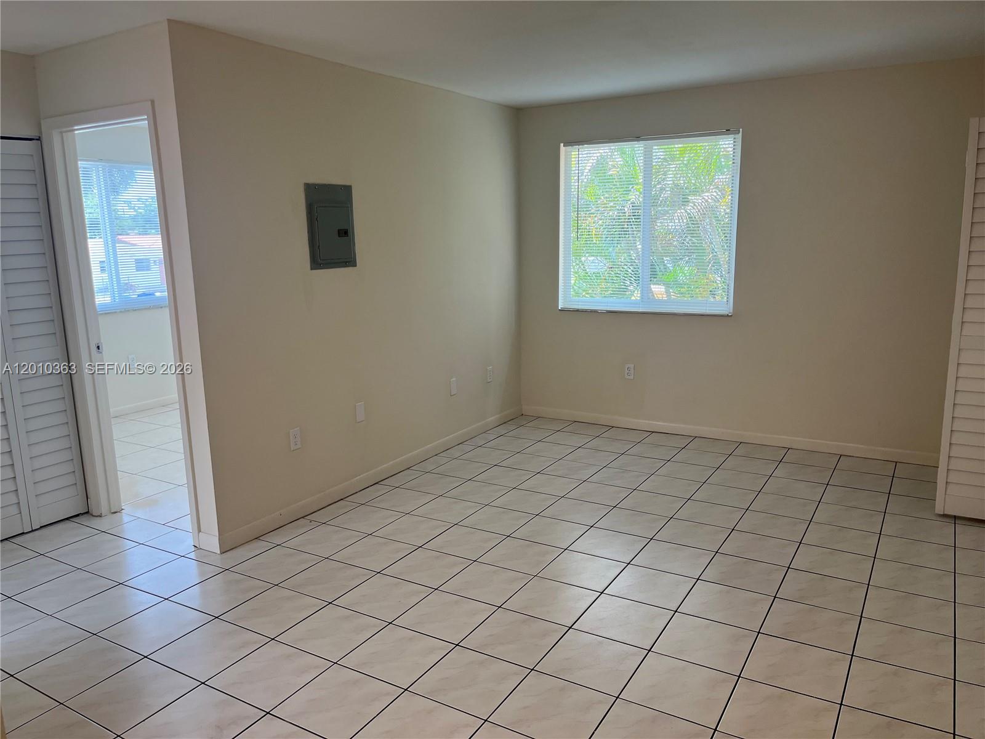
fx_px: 740
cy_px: 370
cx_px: 492
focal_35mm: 26
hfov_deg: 67.3
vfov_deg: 53.1
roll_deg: +2.0
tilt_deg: -10.7
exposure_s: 1/148
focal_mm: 5.1
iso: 64
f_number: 1.6
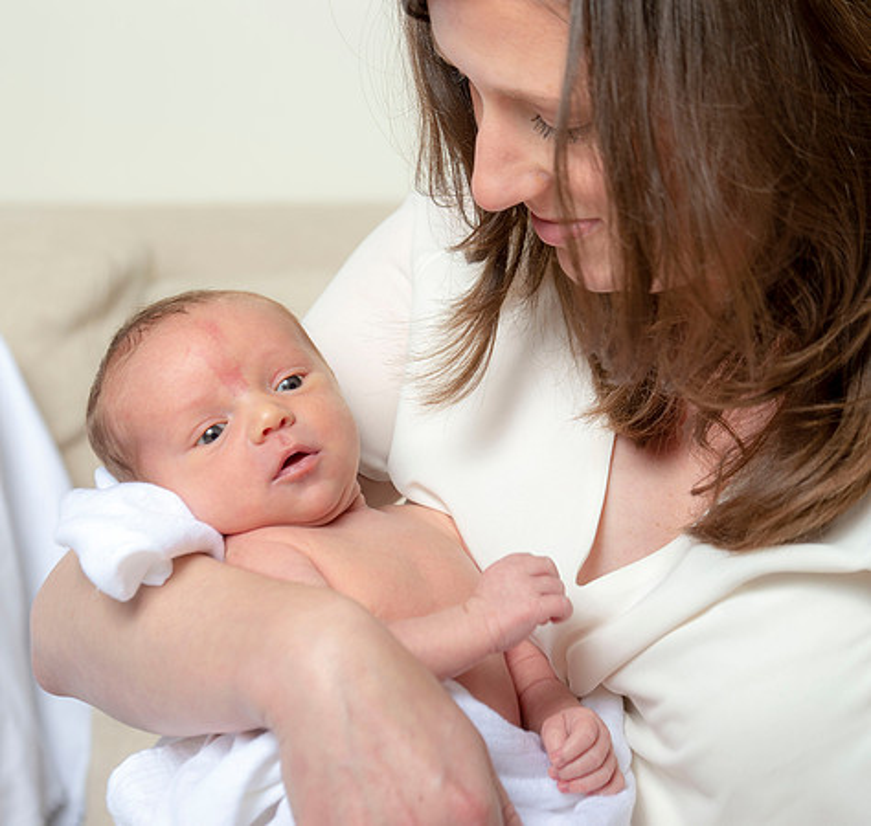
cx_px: 429
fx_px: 3871
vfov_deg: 12.2
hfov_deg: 12.8
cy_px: 412
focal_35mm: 139
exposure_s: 1/160
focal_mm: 112
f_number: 5.6
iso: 200
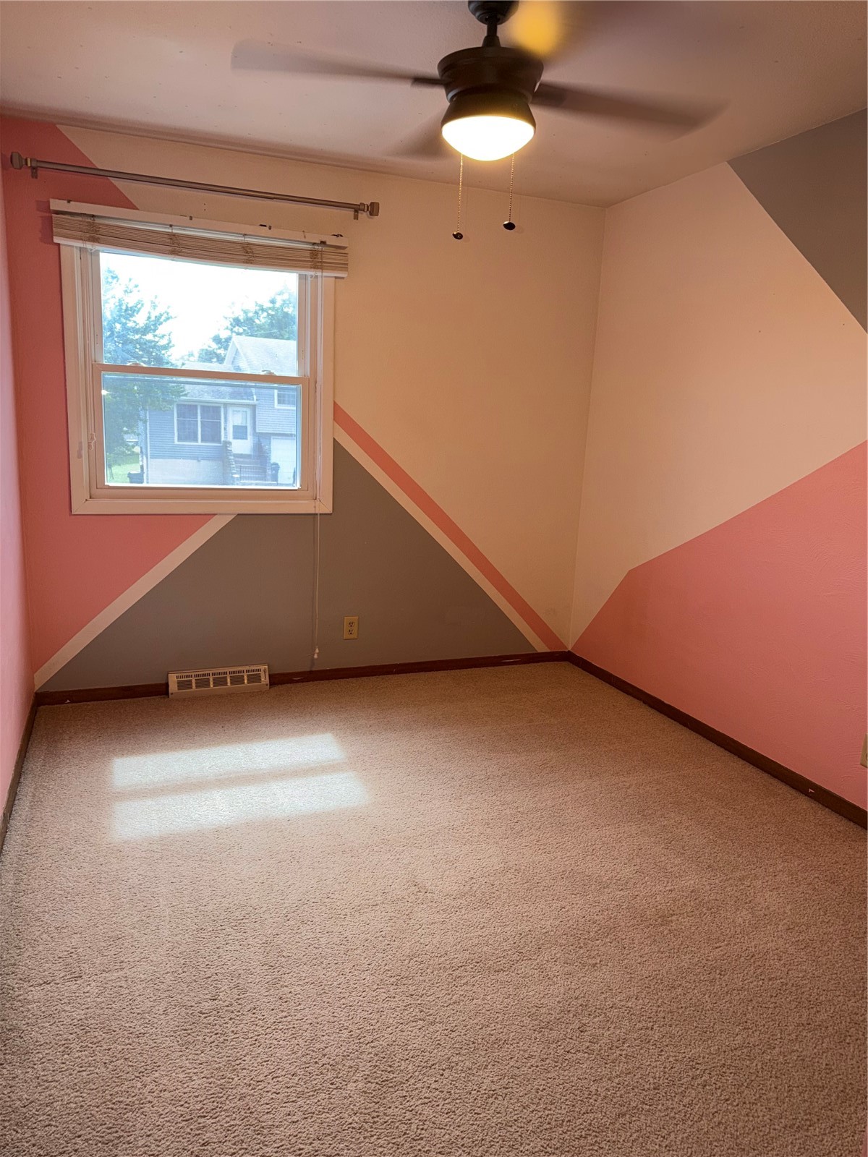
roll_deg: -3.3
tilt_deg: -11.5
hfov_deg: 56.8
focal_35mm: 24
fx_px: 802
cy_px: 578
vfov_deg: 71.6
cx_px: 434
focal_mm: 6.76
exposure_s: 1/33
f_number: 1.78
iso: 50
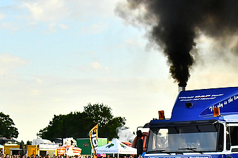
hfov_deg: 17.9
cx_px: 178
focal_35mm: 114
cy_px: 152
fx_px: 753
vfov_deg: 11.9
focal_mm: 34
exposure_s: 1/6400
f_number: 4.5
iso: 2000
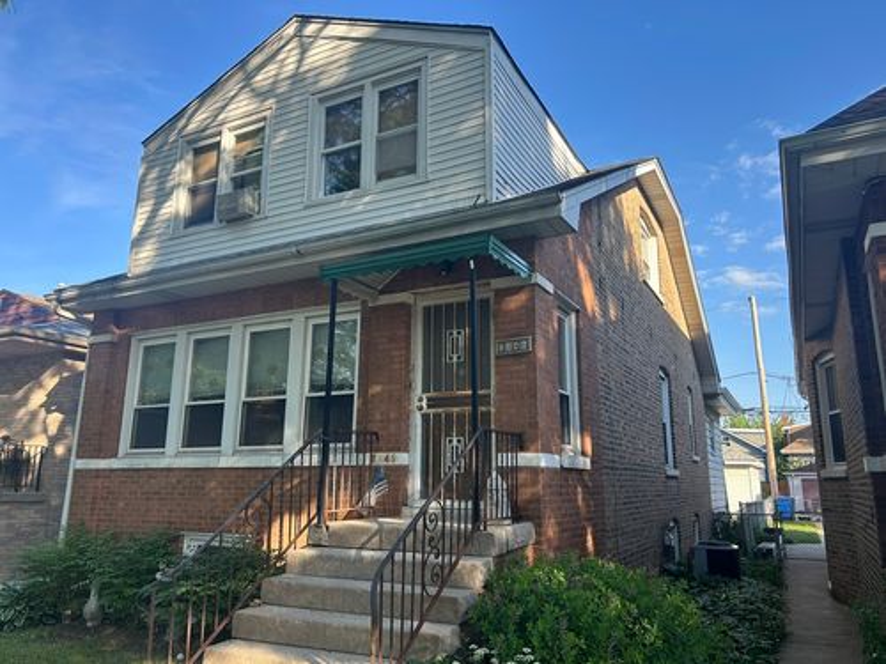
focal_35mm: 26
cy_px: 332
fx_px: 665
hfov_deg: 67.3
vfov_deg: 53.1
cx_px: 443
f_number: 1.5
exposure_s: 1/909
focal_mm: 5.7
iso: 50
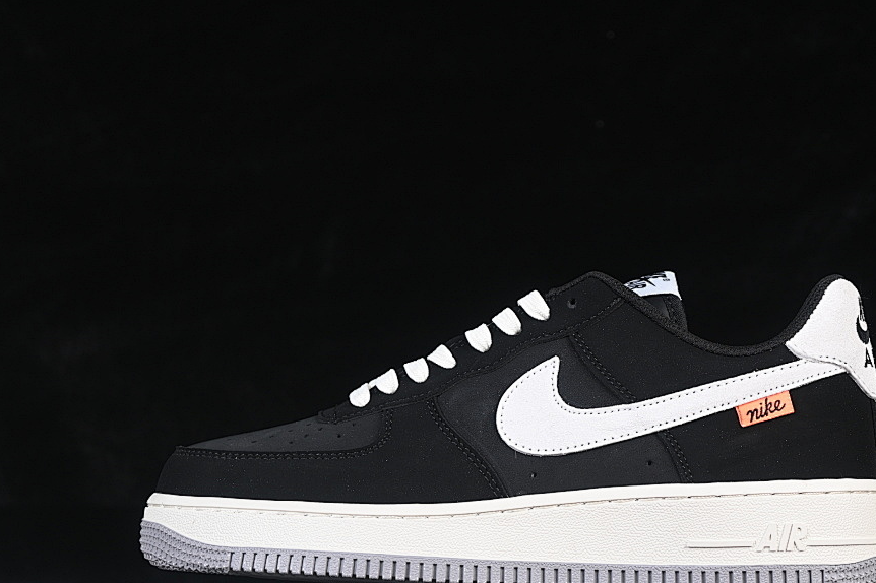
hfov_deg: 21.7
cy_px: 364
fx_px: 2286
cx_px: 527
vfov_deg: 14.5
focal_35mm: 94
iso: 160
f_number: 6.3
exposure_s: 1/60
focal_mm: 50
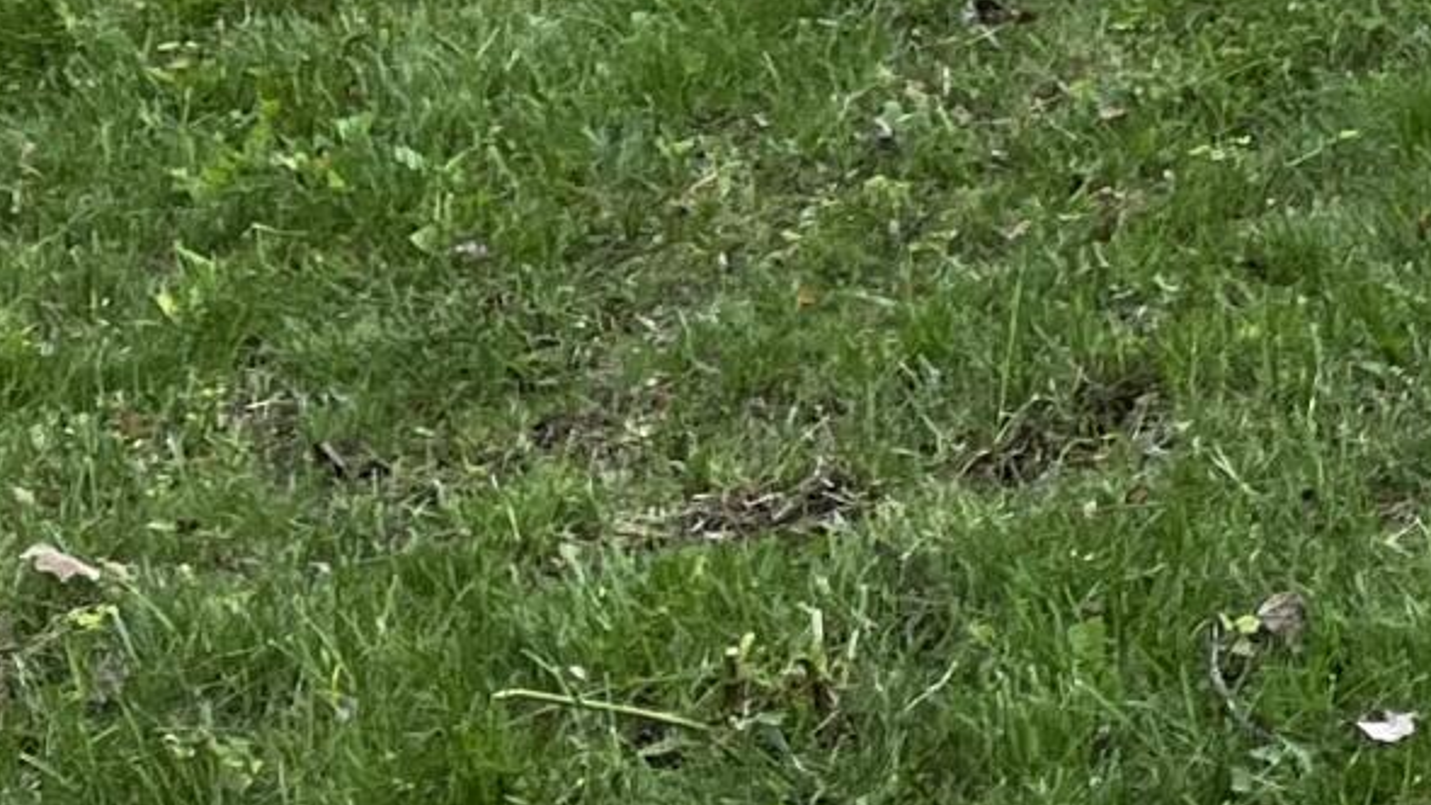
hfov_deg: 12.1
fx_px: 5464
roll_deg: +1.4
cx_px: 3388
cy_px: -1140
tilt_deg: -3.4
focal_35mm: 144
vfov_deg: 7.8
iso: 50
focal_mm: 5.1
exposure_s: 1/550
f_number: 1.6
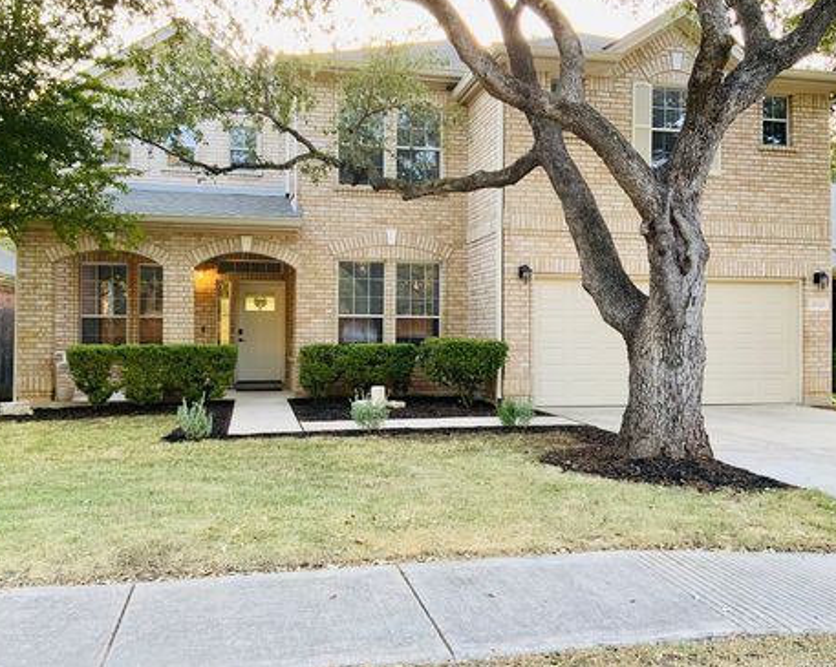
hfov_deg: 57.2
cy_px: 330
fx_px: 767
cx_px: 404
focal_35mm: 31
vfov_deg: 47.1
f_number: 1.8
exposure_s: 1/122
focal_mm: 3
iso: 64
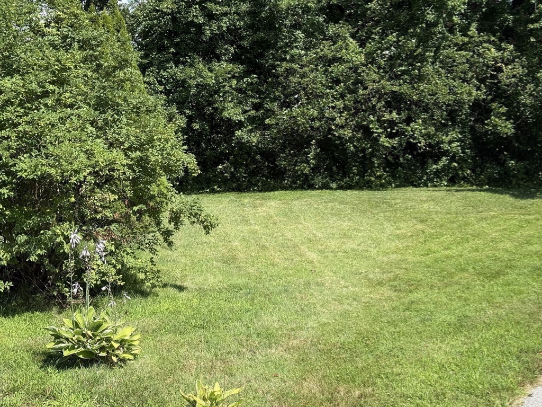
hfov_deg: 39.7
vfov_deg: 30.3
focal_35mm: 48
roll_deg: +2.3
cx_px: 271
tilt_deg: -2.5
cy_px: 204
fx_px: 752
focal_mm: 6.76
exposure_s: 1/3096
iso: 100
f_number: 1.78
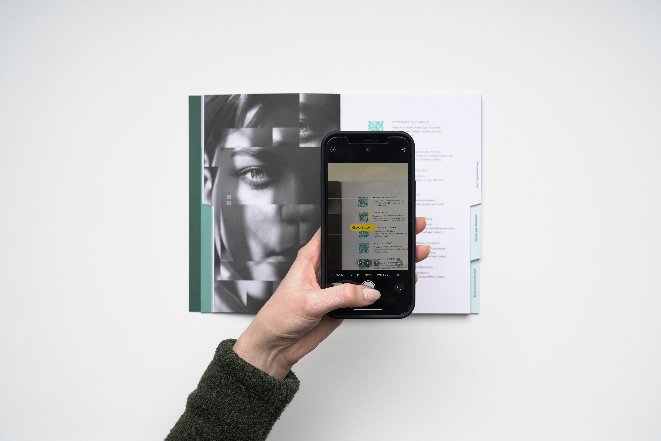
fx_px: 900
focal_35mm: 49
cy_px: 220
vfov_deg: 27.5
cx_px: 330
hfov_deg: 40.3
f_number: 9
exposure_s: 1/125
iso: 100
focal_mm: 49
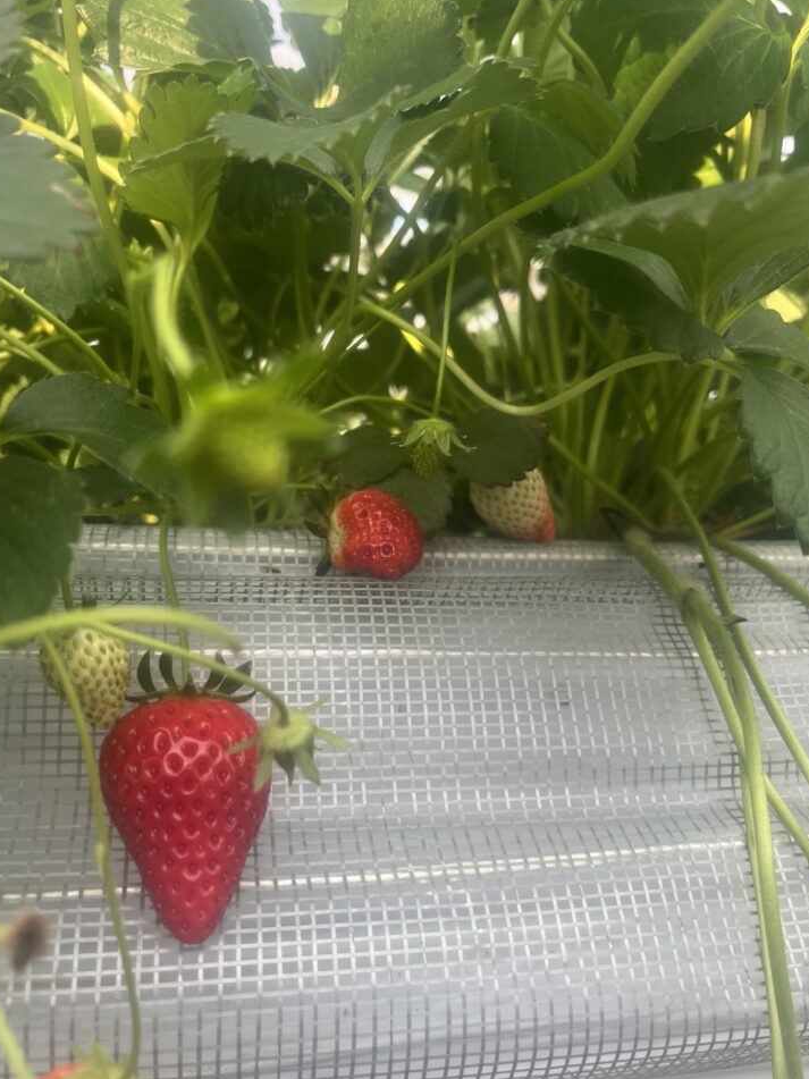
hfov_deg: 49.7
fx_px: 873
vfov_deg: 63.4
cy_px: 573
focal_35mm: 28
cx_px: 427
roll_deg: -1.4
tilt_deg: -0.8
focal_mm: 5.1
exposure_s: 1/133
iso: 32
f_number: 1.6
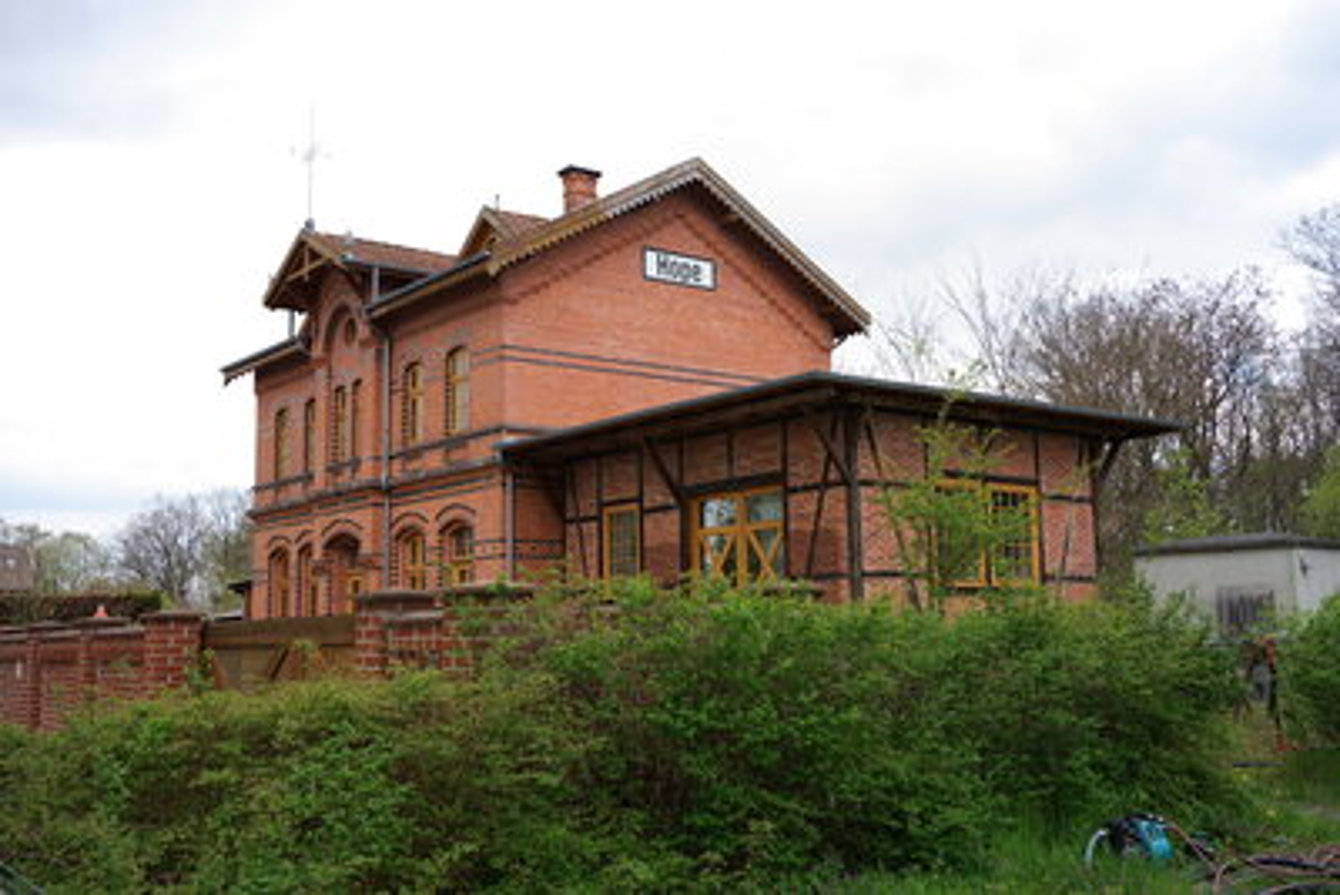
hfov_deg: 54.4
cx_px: 670
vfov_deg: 37.9
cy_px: 448
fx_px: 1303
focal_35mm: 35
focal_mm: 35
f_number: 5.6
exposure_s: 1/125
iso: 100
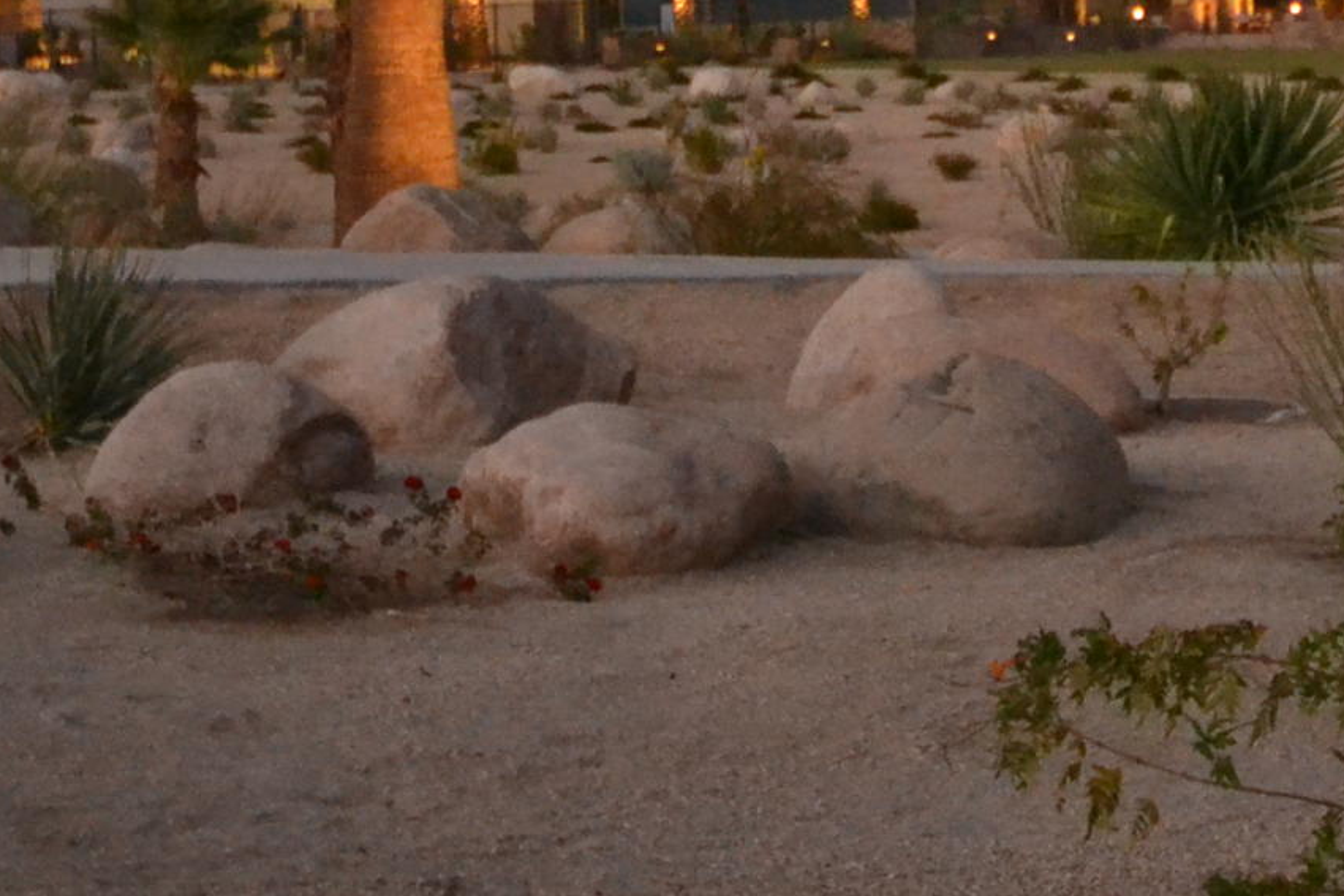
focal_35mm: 127
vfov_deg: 10.8
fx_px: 4742
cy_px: 354
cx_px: 1573
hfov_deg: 15.6
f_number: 4.5
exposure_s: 1/60
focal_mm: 24
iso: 3200
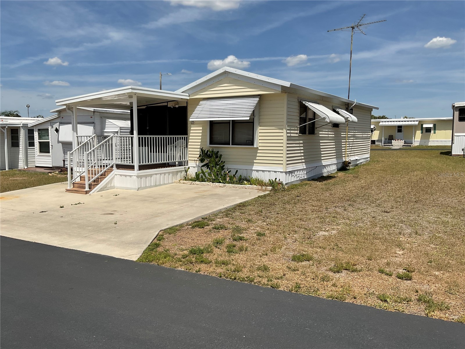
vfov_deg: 48.2
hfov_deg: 61.7
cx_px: 232
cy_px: 174
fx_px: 390
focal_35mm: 29
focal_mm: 3
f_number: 1.8
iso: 20
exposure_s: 1/4065
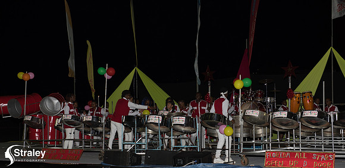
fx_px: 581
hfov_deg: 33.1
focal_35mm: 65
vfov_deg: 16.4
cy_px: 116
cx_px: 174
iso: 320
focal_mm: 60
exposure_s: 1/125
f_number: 5.6
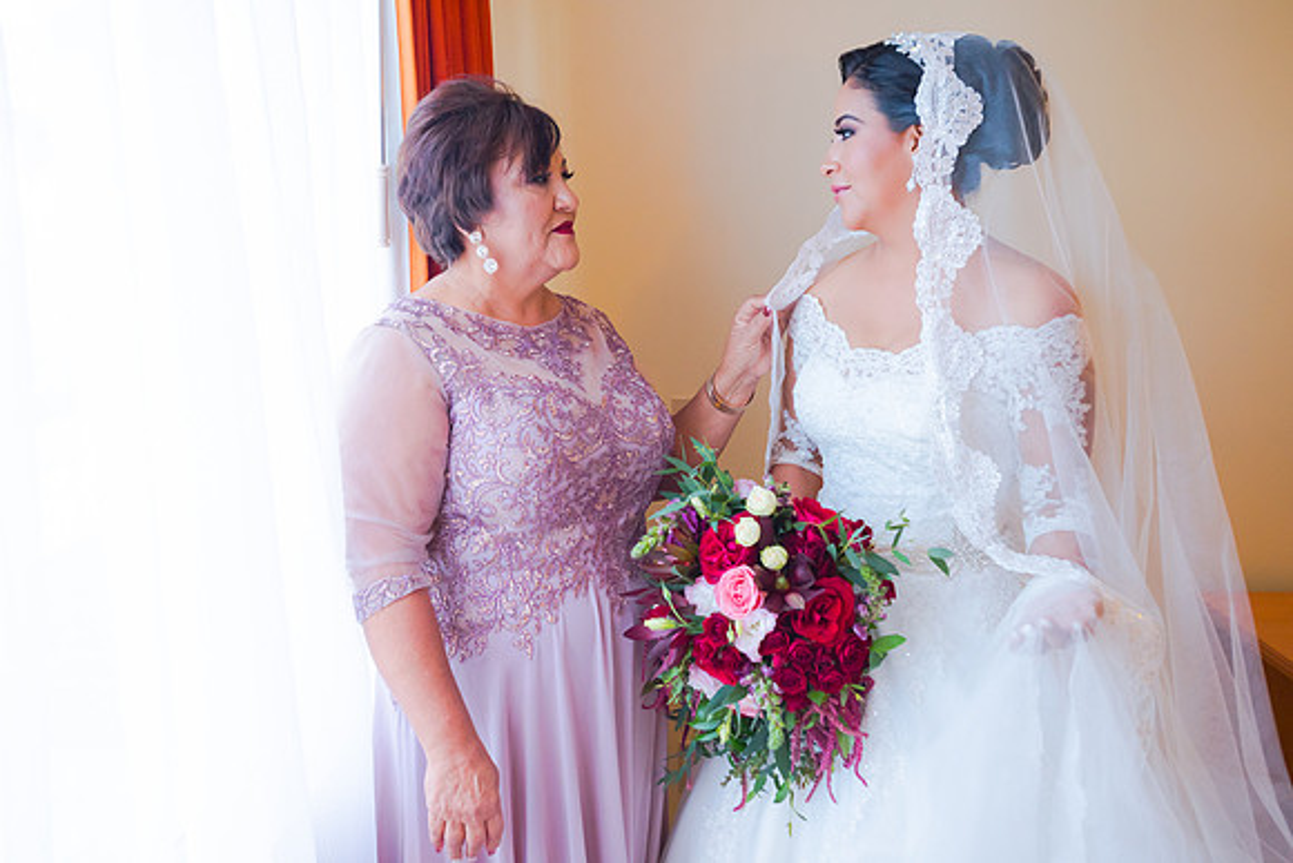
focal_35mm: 35
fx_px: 1257
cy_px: 432
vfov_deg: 37.9
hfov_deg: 54.4
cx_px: 646
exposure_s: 1/125
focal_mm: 35
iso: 1600
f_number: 3.5
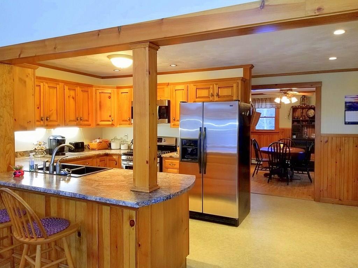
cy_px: 134
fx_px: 269
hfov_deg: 67.3
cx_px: 179
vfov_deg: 53.1
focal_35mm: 26
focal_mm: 4.25
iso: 100
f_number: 1.7
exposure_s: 1/24
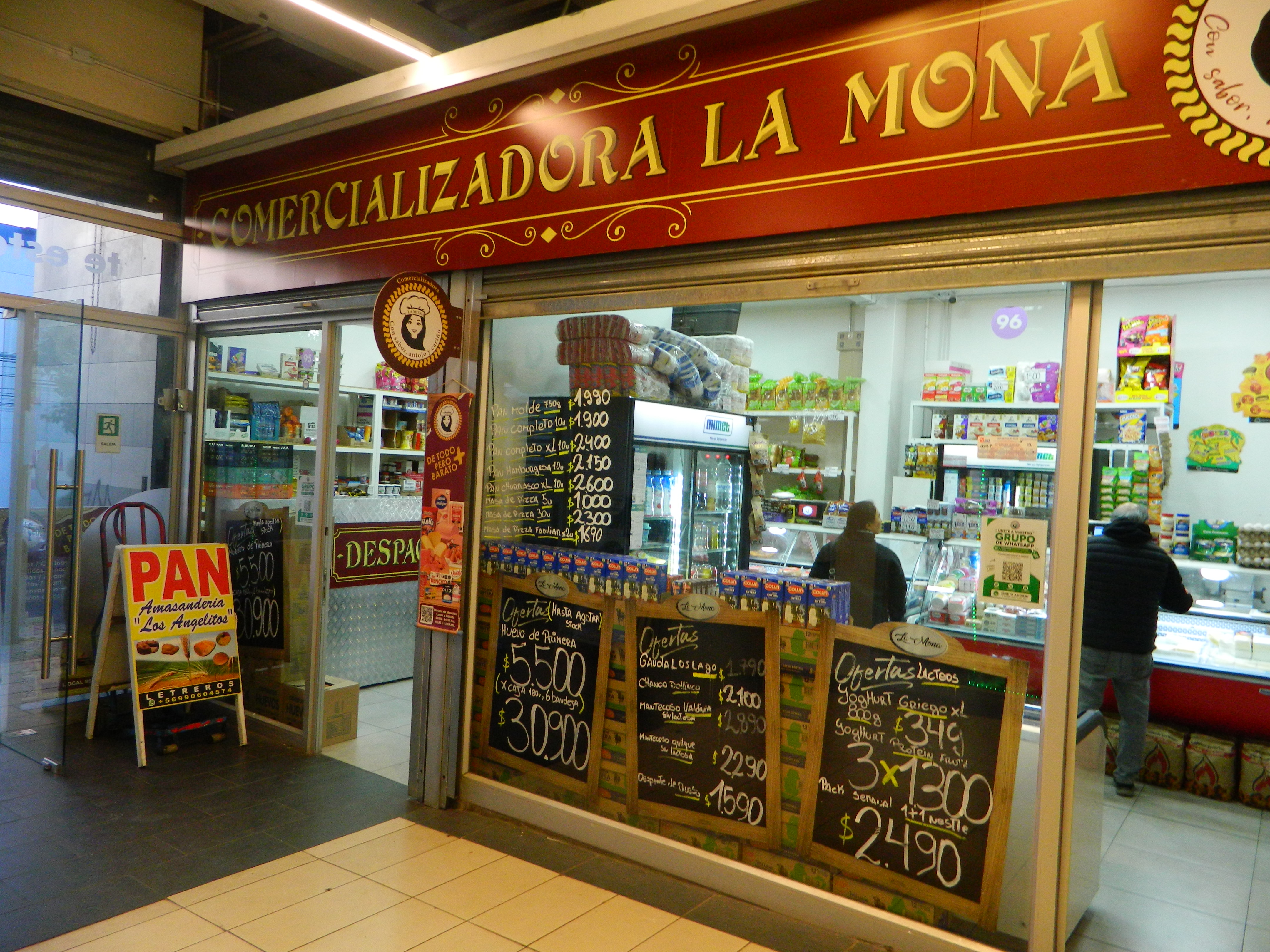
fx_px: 917
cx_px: 635
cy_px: 476
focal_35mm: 25
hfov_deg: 69.4
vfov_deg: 54.9
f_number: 3.1
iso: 280
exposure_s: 1/30
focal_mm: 4.5
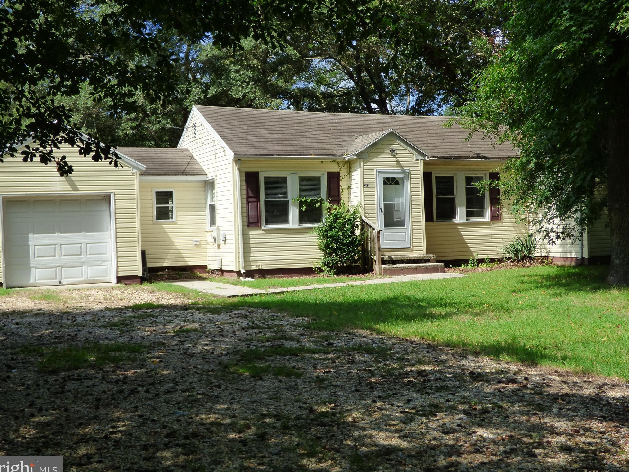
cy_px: 235
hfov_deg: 42.1
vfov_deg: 32.2
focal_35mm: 45
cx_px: 311
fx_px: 818
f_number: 4.5
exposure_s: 1/640
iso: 200
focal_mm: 7.37
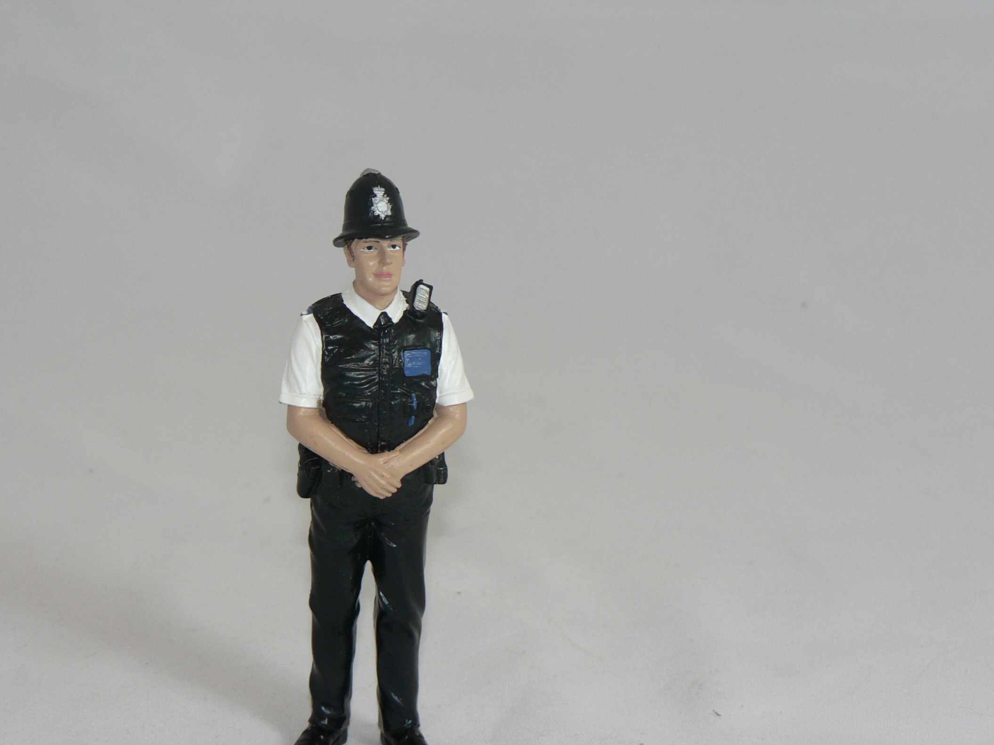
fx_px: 3245
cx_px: 392
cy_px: 418
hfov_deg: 17.4
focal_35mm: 113
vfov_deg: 13.1
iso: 80
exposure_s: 1/60
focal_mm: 15.5
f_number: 3.2
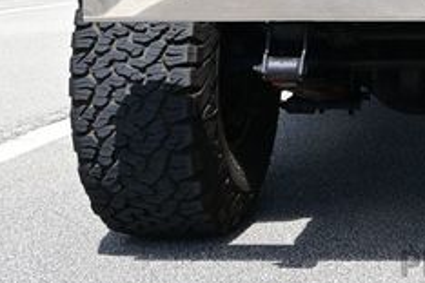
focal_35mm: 82
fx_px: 968
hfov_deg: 23.0
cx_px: 494
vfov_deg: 15.8
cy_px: -87
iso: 100
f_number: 7.1
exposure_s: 1/200
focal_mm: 20
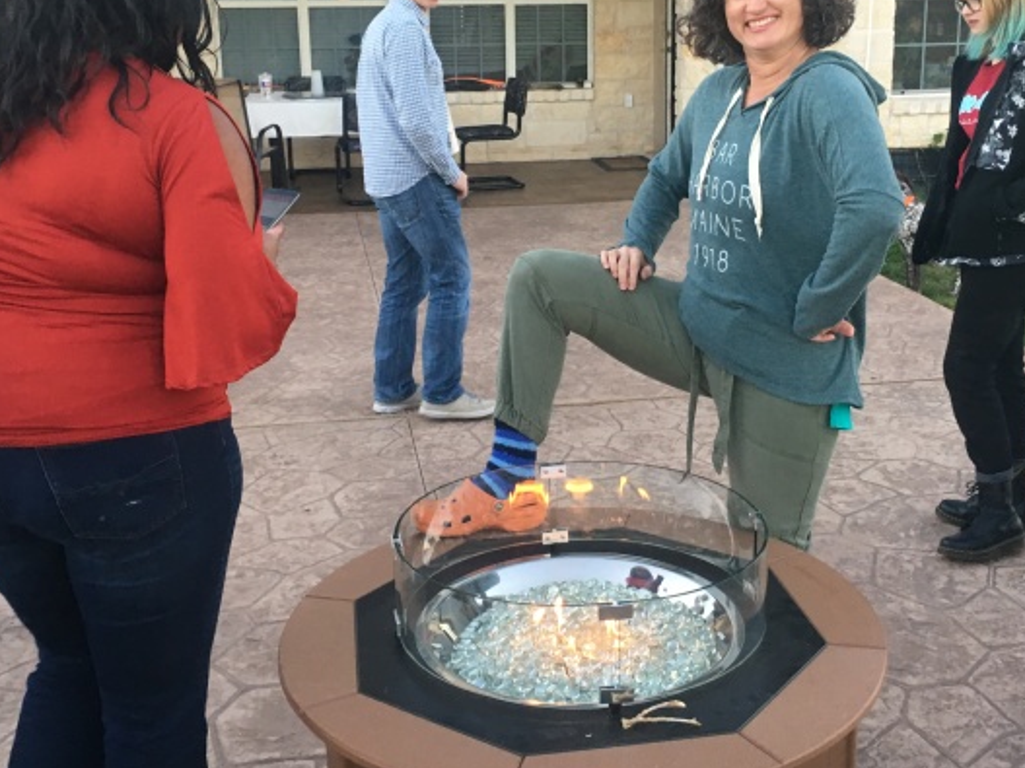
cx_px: 570
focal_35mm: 44
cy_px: 305
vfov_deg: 32.8
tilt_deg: -13.9
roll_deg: +2.3
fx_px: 1303
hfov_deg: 42.9
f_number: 2.2
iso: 40
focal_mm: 4.15
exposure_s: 1/30
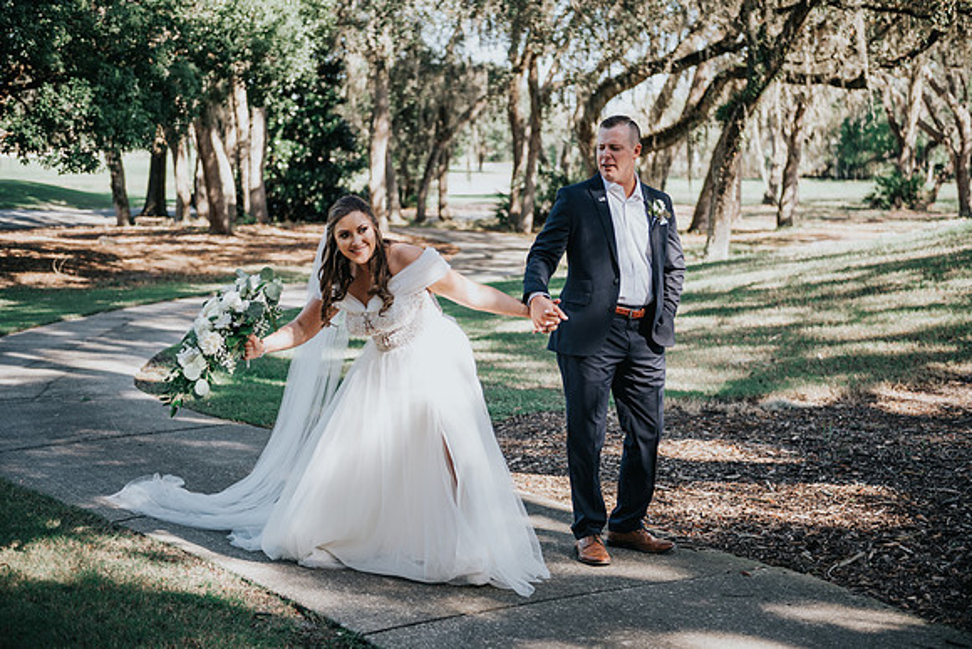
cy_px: 324
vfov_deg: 24.2
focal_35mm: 56
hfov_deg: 35.6
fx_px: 1512
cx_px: 486
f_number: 2.8
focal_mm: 56
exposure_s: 1/250
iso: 125
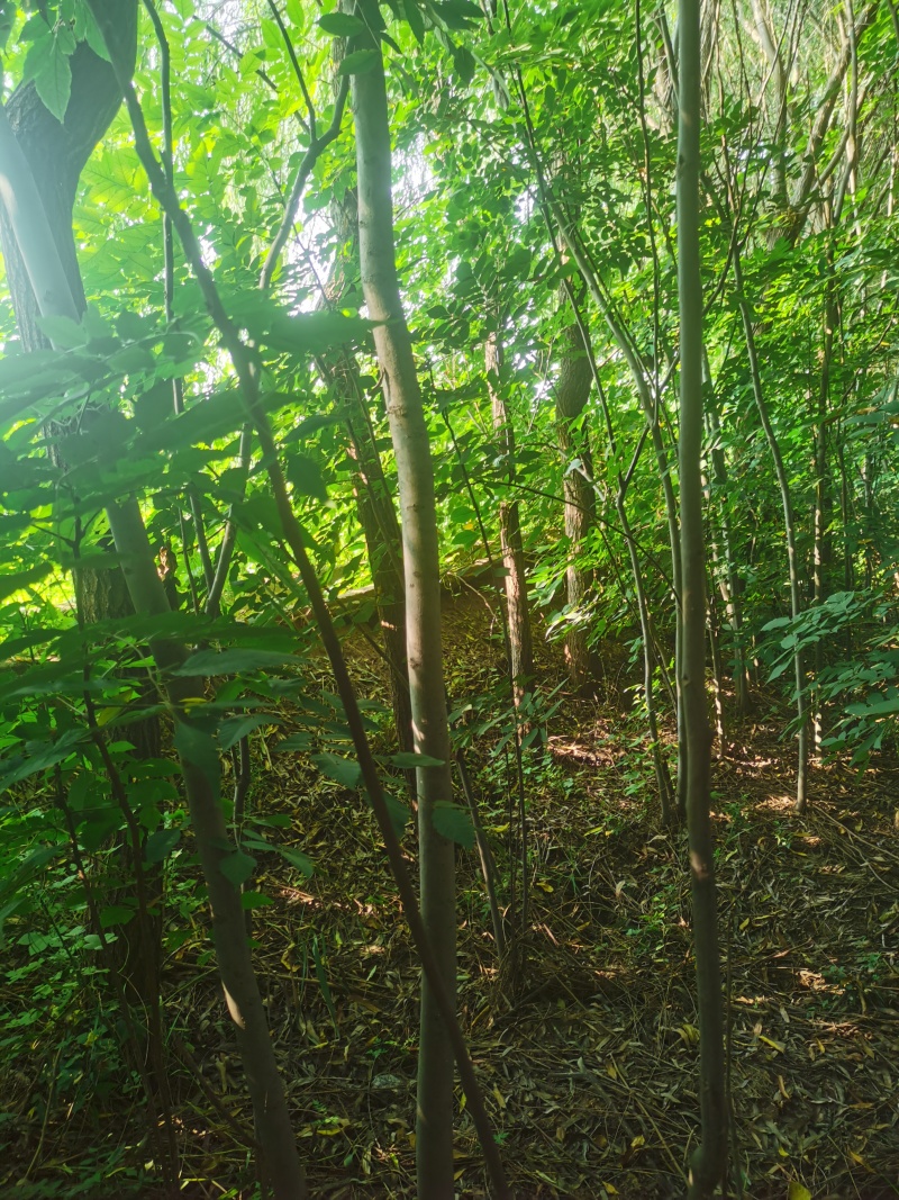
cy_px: 600
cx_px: 450
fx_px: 935
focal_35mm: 27
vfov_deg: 65.3
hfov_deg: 51.3
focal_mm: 5.58
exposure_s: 1/100
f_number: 1.8
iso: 80
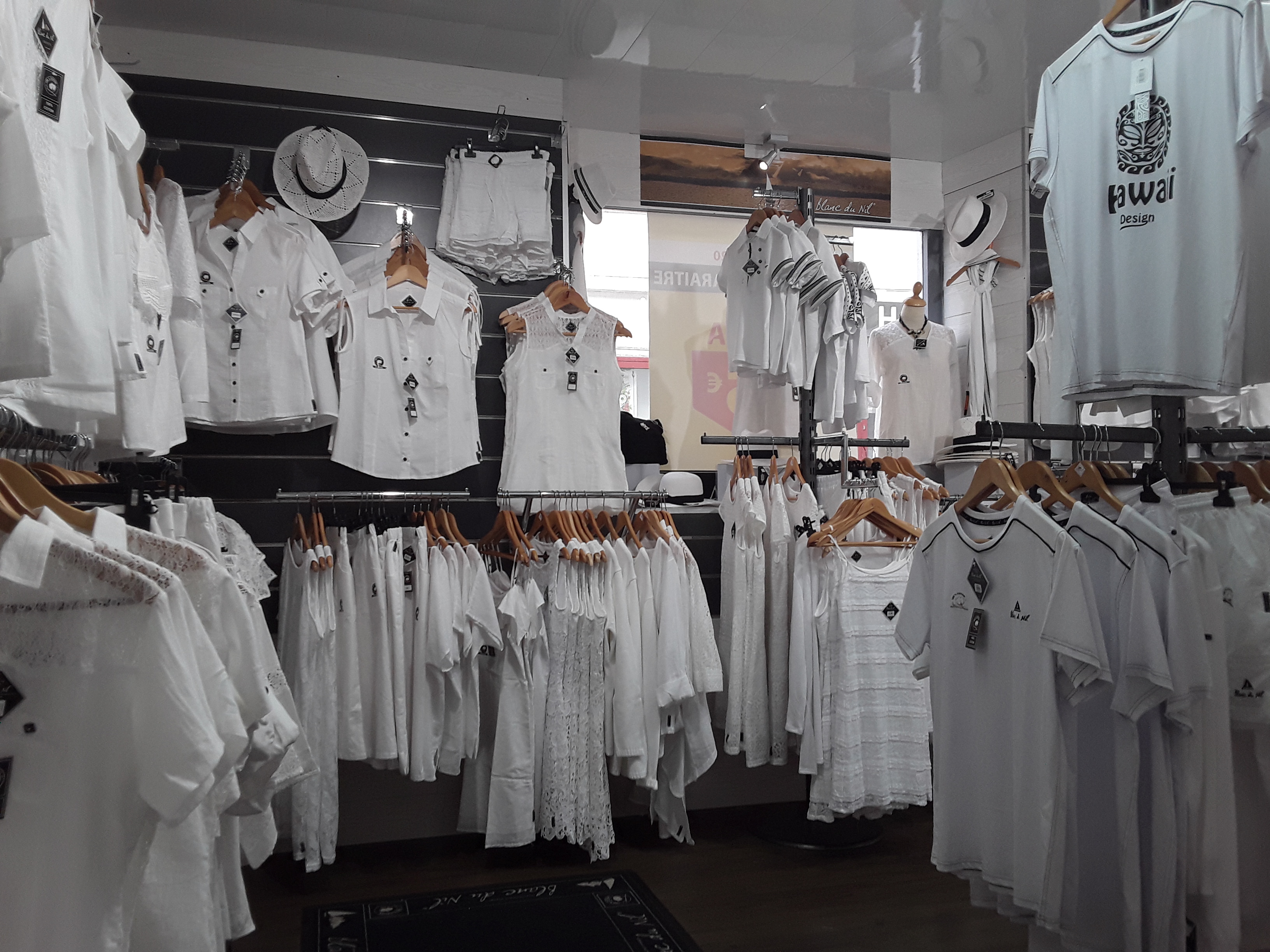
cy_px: 476
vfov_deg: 51.4
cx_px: 635
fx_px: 991
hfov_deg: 65.3
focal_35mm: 27
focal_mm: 2.91
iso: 40
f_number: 1.9
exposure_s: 1/121
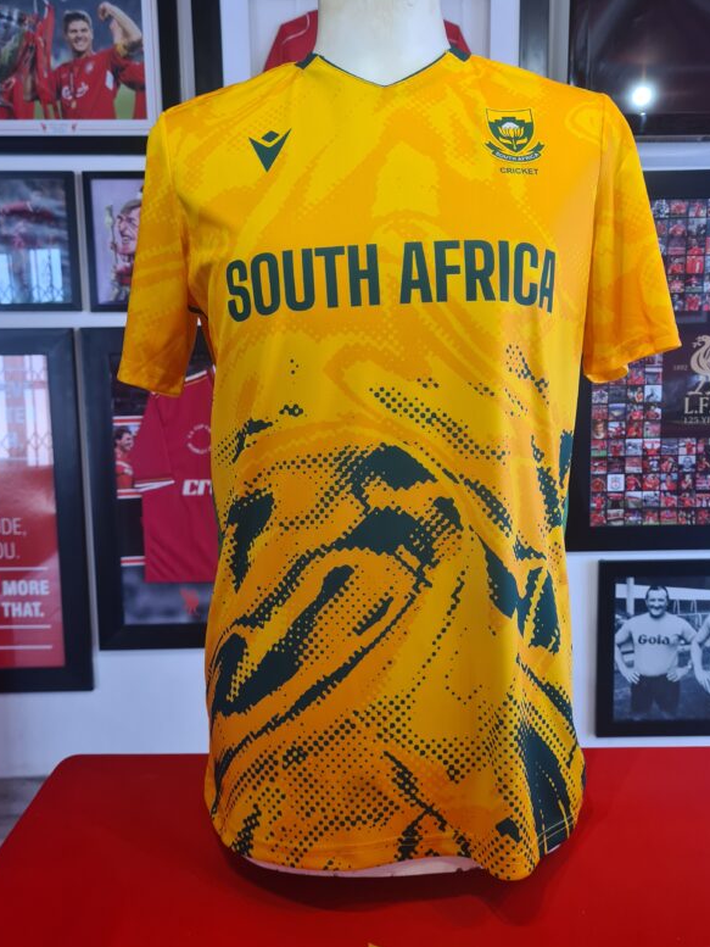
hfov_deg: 48.2
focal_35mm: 29
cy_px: 421
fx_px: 793
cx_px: 380
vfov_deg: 61.5
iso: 100
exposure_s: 1/100
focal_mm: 5.4
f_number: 1.8
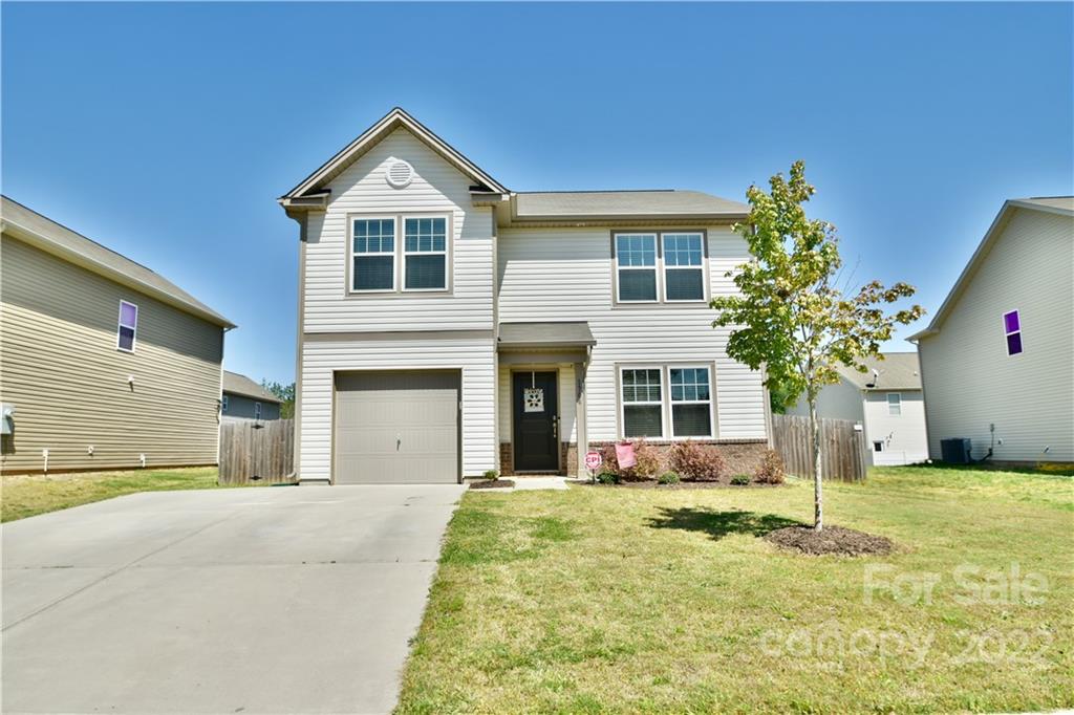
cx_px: 537
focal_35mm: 21
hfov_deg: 81.2
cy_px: 358
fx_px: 626
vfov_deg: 59.5
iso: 125
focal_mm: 14
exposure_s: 1/500
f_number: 5.6
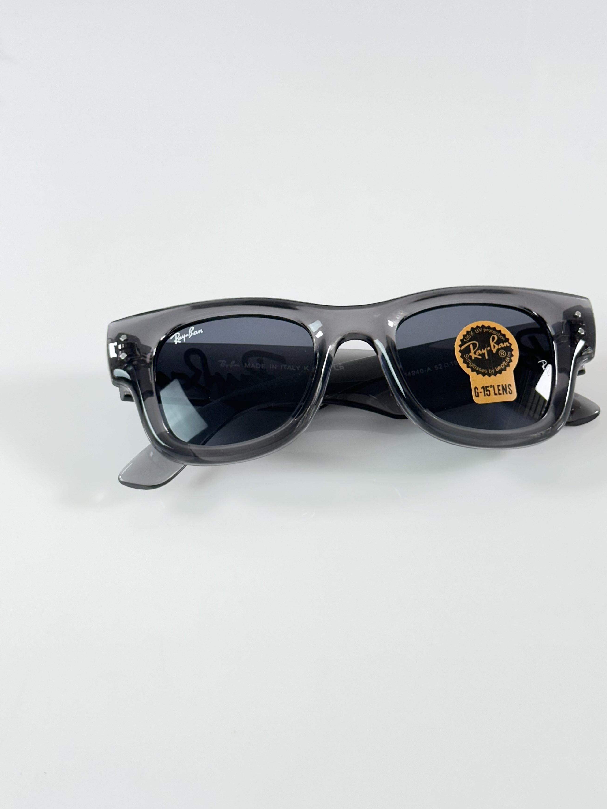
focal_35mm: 56
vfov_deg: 34.3
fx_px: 1309
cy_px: 393
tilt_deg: -47.3
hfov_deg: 26.1
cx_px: 334
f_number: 1.78
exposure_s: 1/100
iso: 64
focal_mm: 6.86
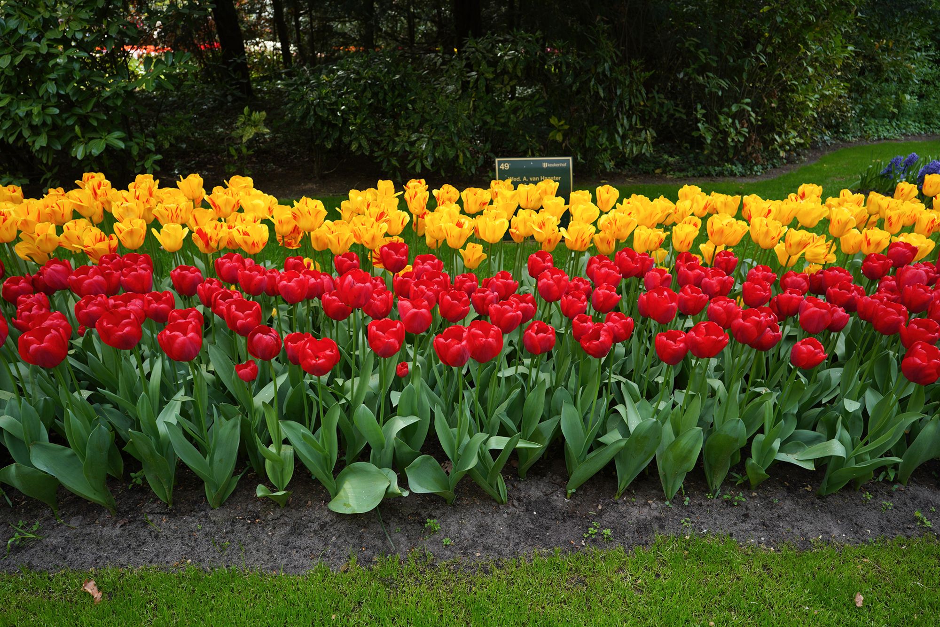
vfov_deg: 53.1
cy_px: 314
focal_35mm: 24
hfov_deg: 73.7
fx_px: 627
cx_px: 470
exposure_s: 1/100
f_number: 4.5
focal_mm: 24
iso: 100
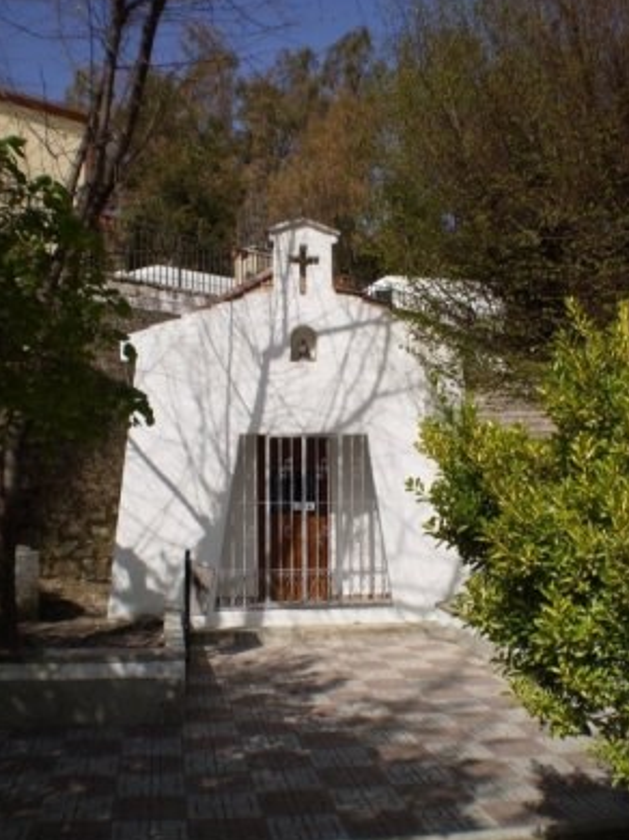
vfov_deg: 50.2
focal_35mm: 37
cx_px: 314
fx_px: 897
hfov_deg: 38.6
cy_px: 423
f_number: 4.6
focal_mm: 6.3
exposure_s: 1/1250
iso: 64
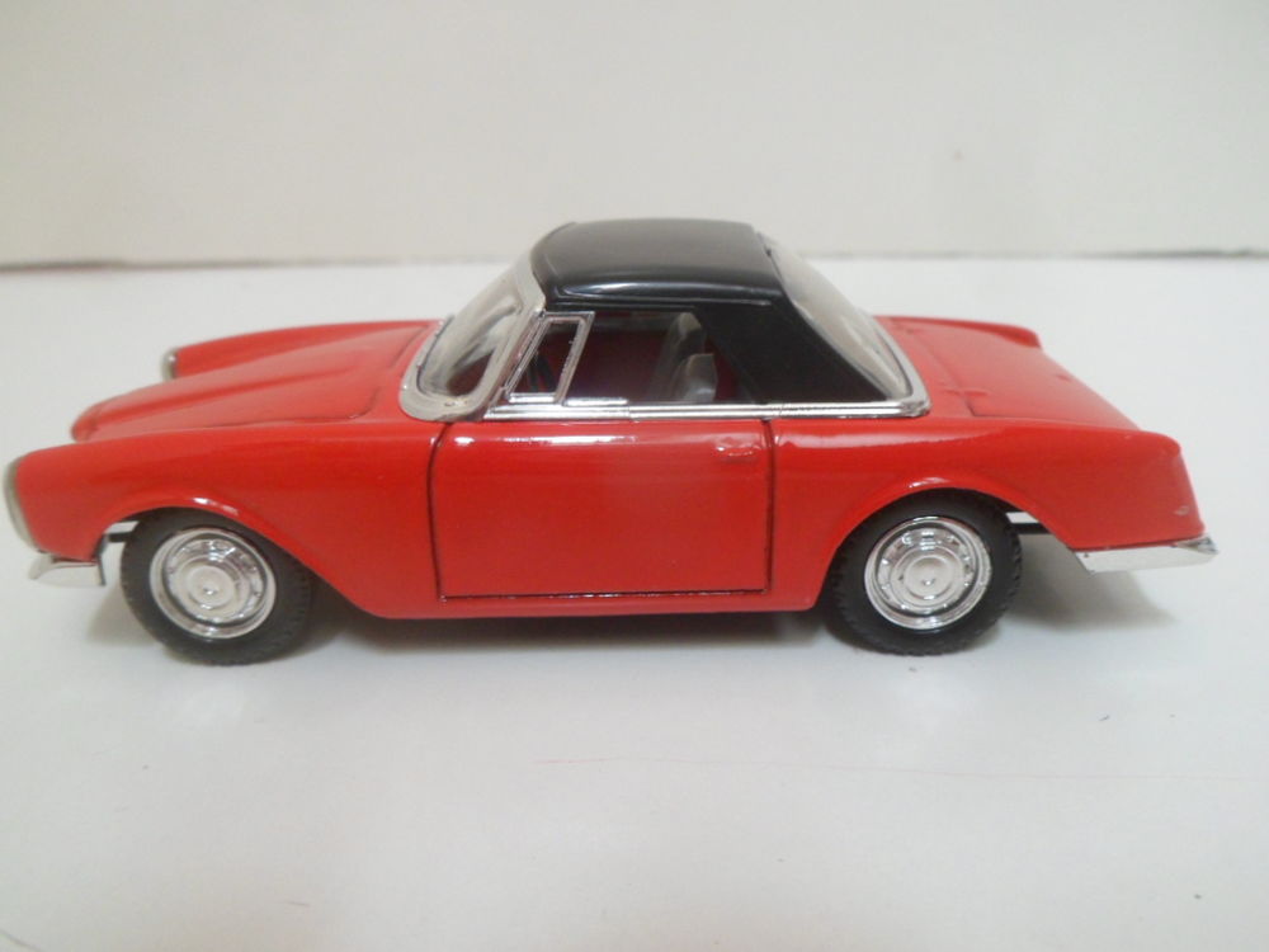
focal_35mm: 27
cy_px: 476
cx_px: 634
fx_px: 990
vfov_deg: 51.4
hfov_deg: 65.3
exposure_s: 1/30
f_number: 3.3
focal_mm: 4.9
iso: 160
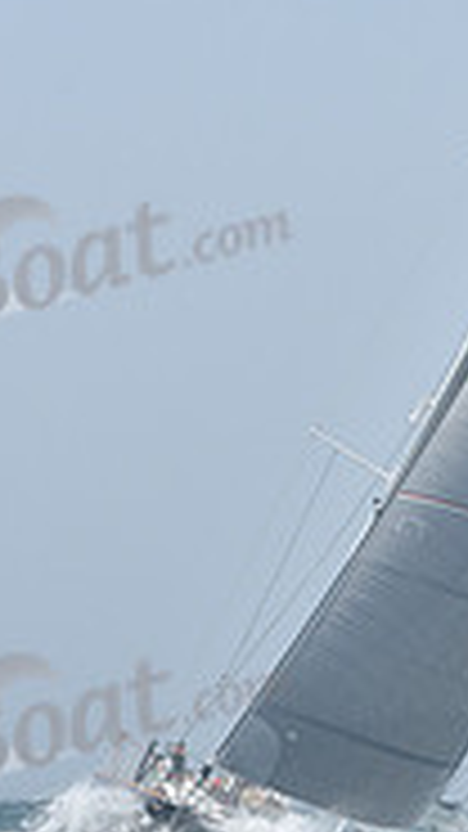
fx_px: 5076
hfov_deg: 5.3
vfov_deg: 9.3
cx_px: 524
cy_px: -4
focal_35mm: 230
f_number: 11
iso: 320
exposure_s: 1/800
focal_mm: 70
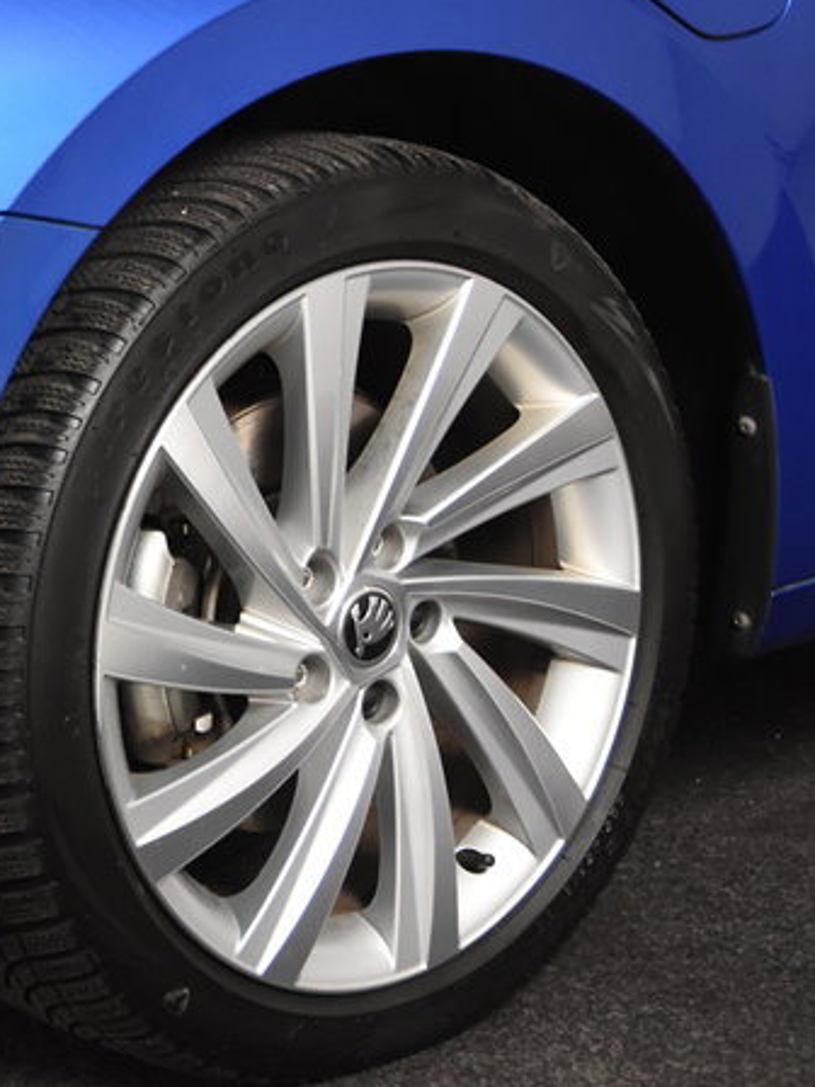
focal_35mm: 112
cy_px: 385
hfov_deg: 12.7
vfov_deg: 17.5
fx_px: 3516
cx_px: -342
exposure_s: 1/80
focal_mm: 34
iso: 1600
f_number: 4.5
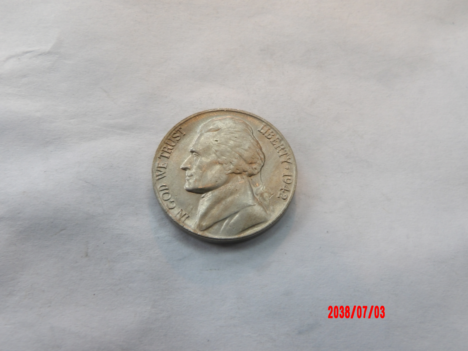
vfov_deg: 41.8
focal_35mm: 34
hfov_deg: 54.0
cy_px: 176
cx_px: 234
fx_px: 460
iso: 200
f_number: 4.5
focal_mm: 6.2
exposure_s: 1/26
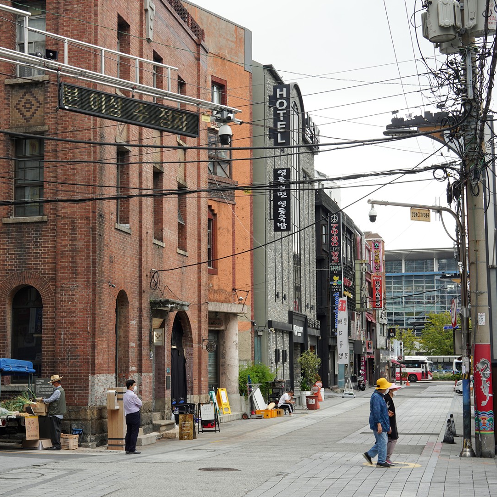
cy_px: 273
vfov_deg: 31.1
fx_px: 893
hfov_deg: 30.9
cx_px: 175
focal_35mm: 55
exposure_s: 1/100
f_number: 10
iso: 200
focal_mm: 35
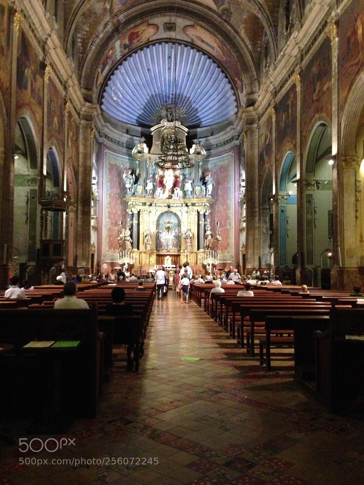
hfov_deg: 42.9
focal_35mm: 33
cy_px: 242
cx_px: 182
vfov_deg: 55.4
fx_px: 463
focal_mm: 4.12
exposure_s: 1/15
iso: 800
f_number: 2.4
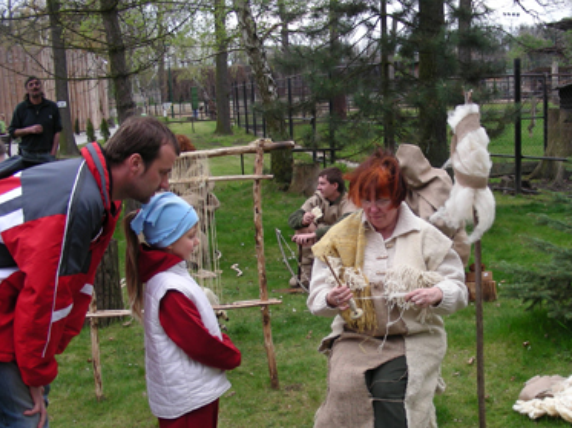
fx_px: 842
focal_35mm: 51
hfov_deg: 37.2
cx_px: 370
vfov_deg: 28.3
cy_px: 281
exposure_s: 1/123
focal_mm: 6.3
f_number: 4
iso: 50
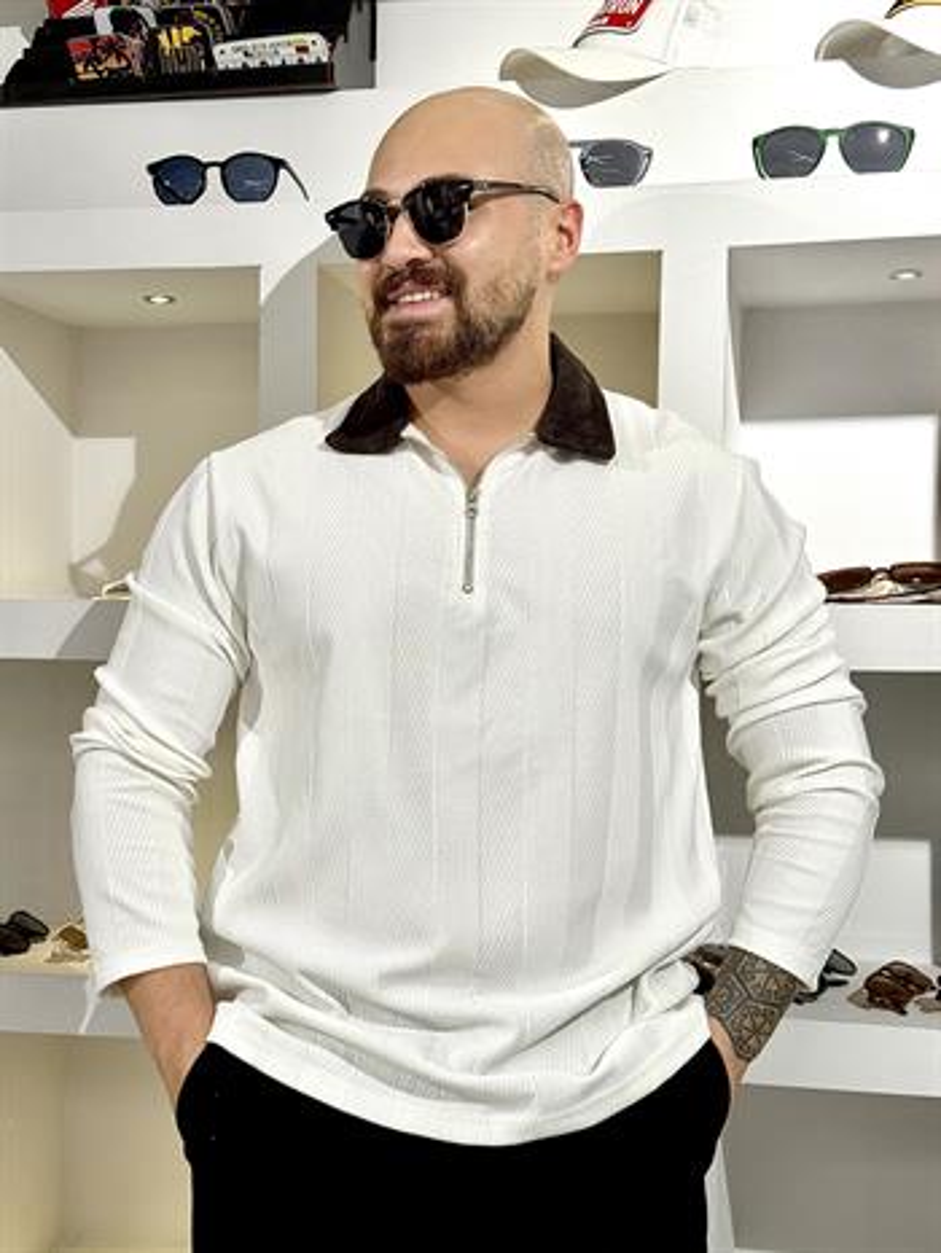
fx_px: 1738
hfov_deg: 30.3
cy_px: 626
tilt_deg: -0.7
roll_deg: -0.5
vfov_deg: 39.6
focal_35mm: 48
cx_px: 470
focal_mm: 6.76
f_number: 1.78
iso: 50
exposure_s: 1/100
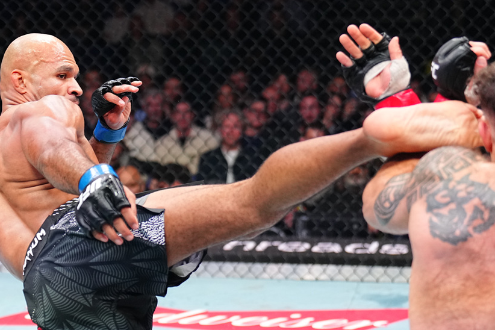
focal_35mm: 92
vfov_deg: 14.8
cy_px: 206
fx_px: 1265
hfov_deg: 22.1
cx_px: 274
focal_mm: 70
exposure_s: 1/1600
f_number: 2.8
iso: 2500
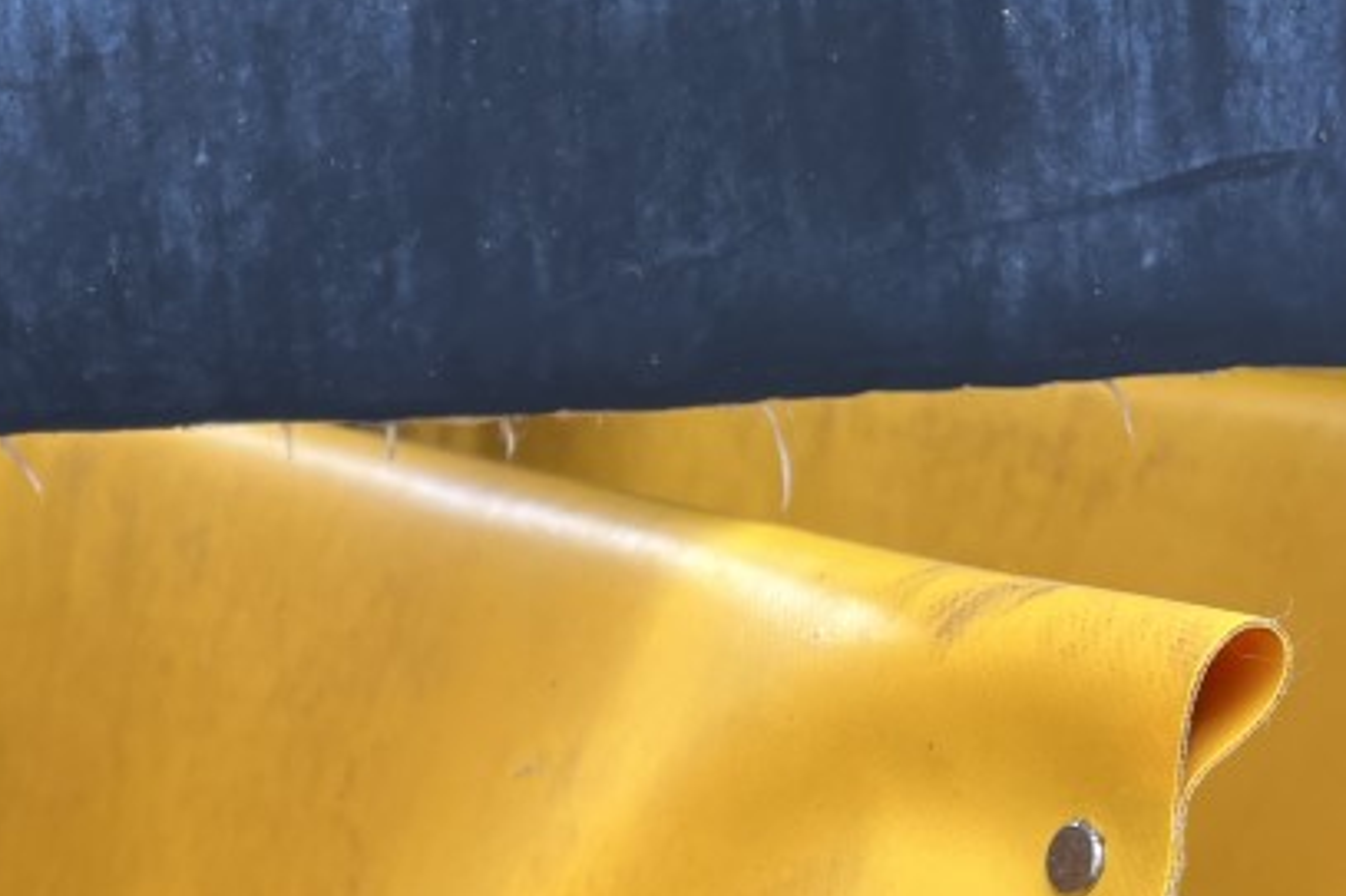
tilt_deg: -22.1
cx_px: -317
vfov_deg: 19.2
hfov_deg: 26.1
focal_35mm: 68
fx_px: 2541
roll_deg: +9.1
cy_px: 989
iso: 40
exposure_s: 1/212
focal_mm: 5.1
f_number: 1.6
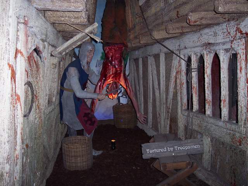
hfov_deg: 49.0
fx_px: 272
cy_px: 93
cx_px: 124
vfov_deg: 37.7
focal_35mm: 38
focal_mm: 8
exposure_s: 1/30
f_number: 2.8
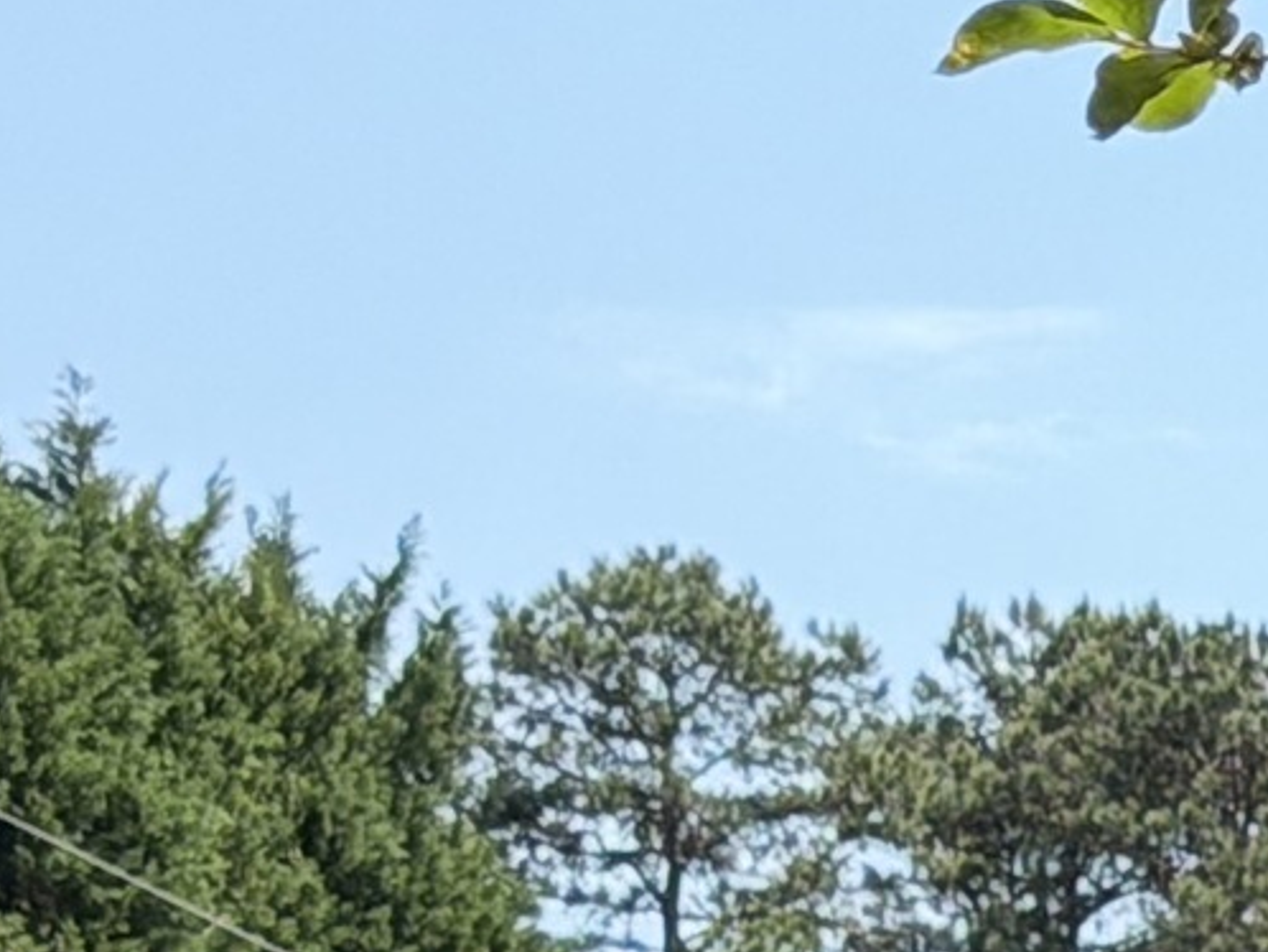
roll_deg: +1.4
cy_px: 2291
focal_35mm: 296
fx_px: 10848
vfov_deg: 4.9
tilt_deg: +0.8
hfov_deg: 6.3
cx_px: 3165
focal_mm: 6.76
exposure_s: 1/2208
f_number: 1.78
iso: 100
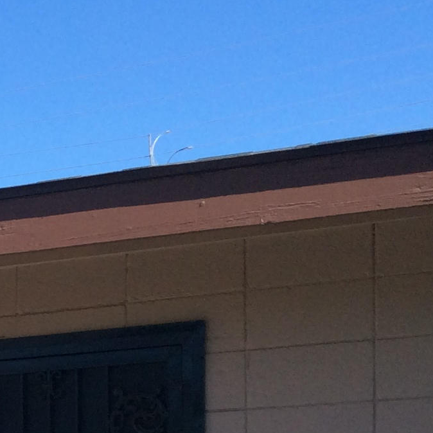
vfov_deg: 14.8
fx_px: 1585
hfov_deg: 14.2
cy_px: 590
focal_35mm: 112
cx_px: -273
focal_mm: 3.3
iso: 32
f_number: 2.4
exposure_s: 1/853
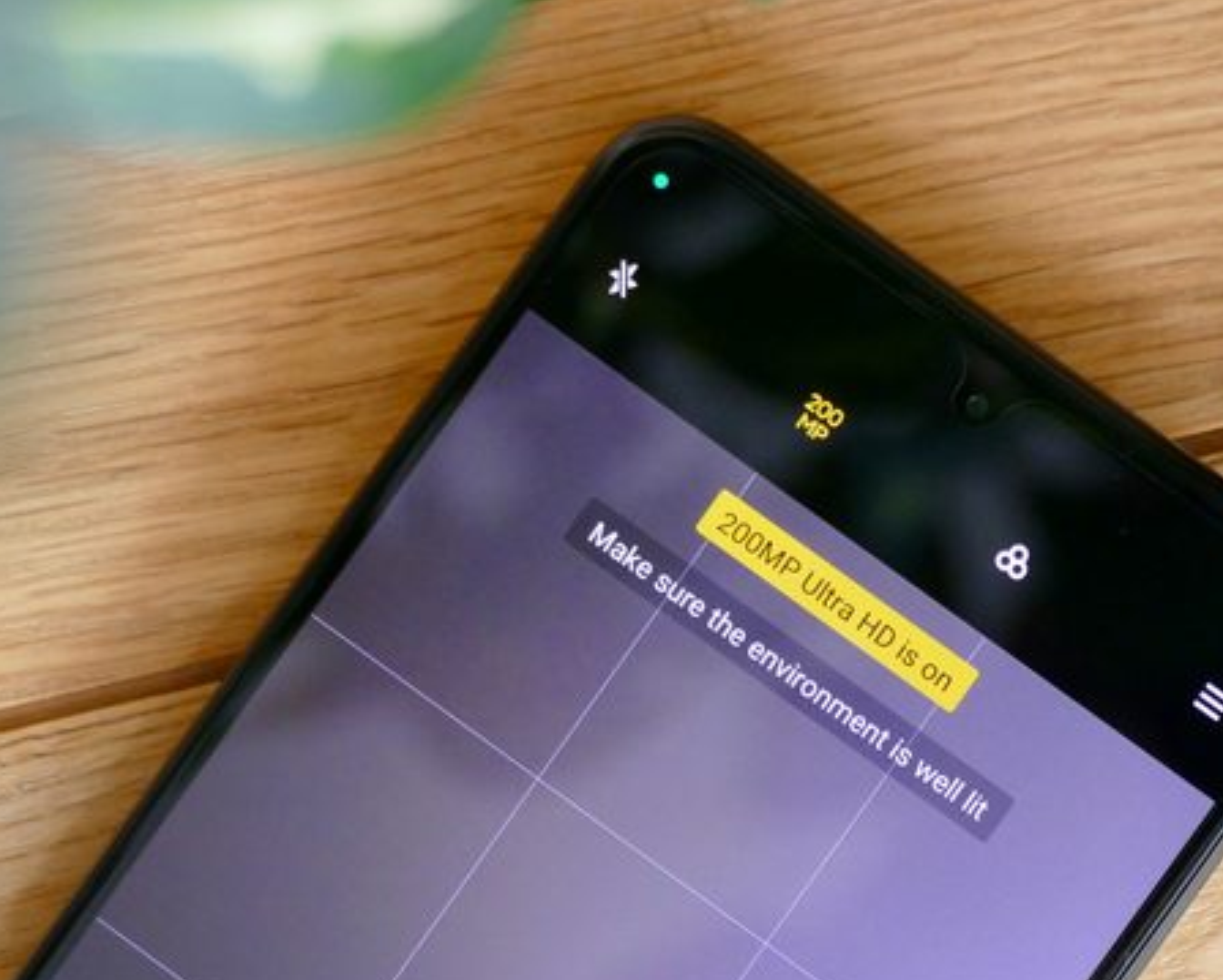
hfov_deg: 8.9
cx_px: 792
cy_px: 647
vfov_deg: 7.1
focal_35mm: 217
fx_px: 7860
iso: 1000
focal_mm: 52.4
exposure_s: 1/80
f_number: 3.9
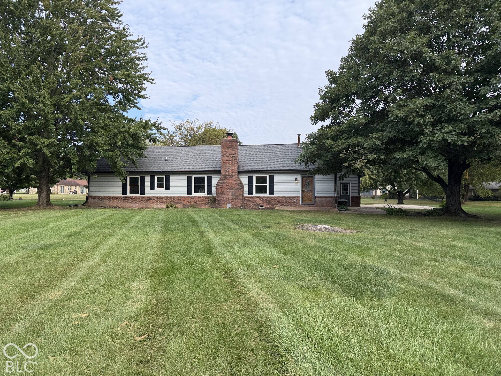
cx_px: 250
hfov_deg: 71.6
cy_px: 188
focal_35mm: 24
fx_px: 347
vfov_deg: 56.8
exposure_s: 1/1211
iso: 80
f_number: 1.78
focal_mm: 6.76
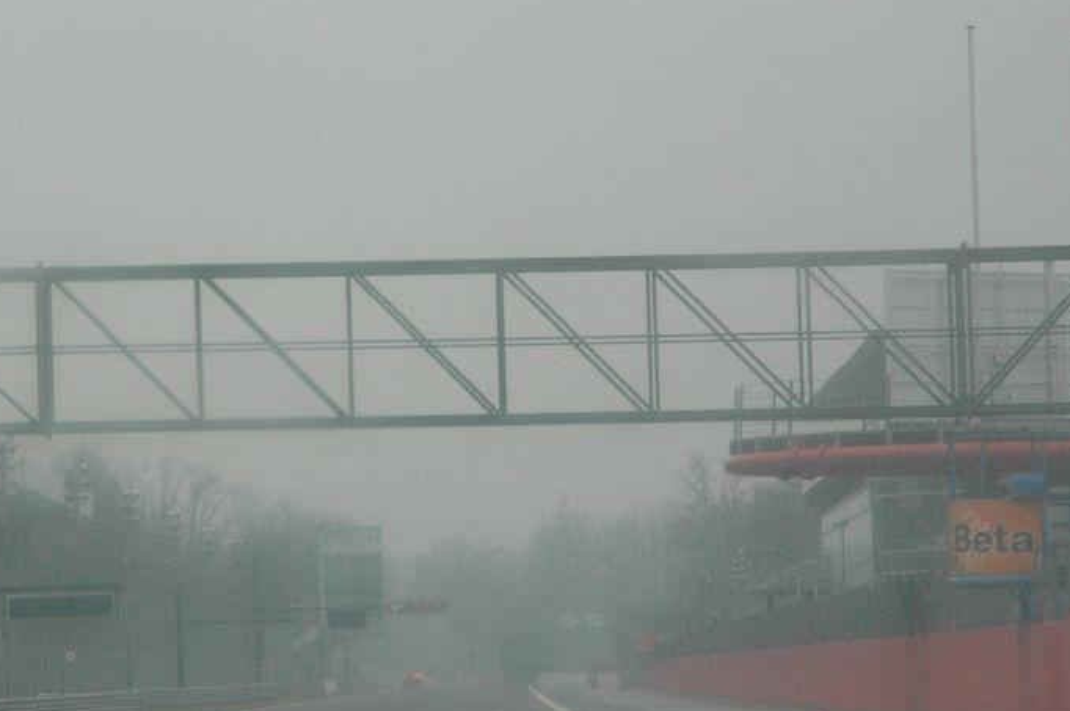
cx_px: 275
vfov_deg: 5.9
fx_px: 6858
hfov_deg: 8.9
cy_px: 297
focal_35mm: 231
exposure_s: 1/500
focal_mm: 70
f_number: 5.6
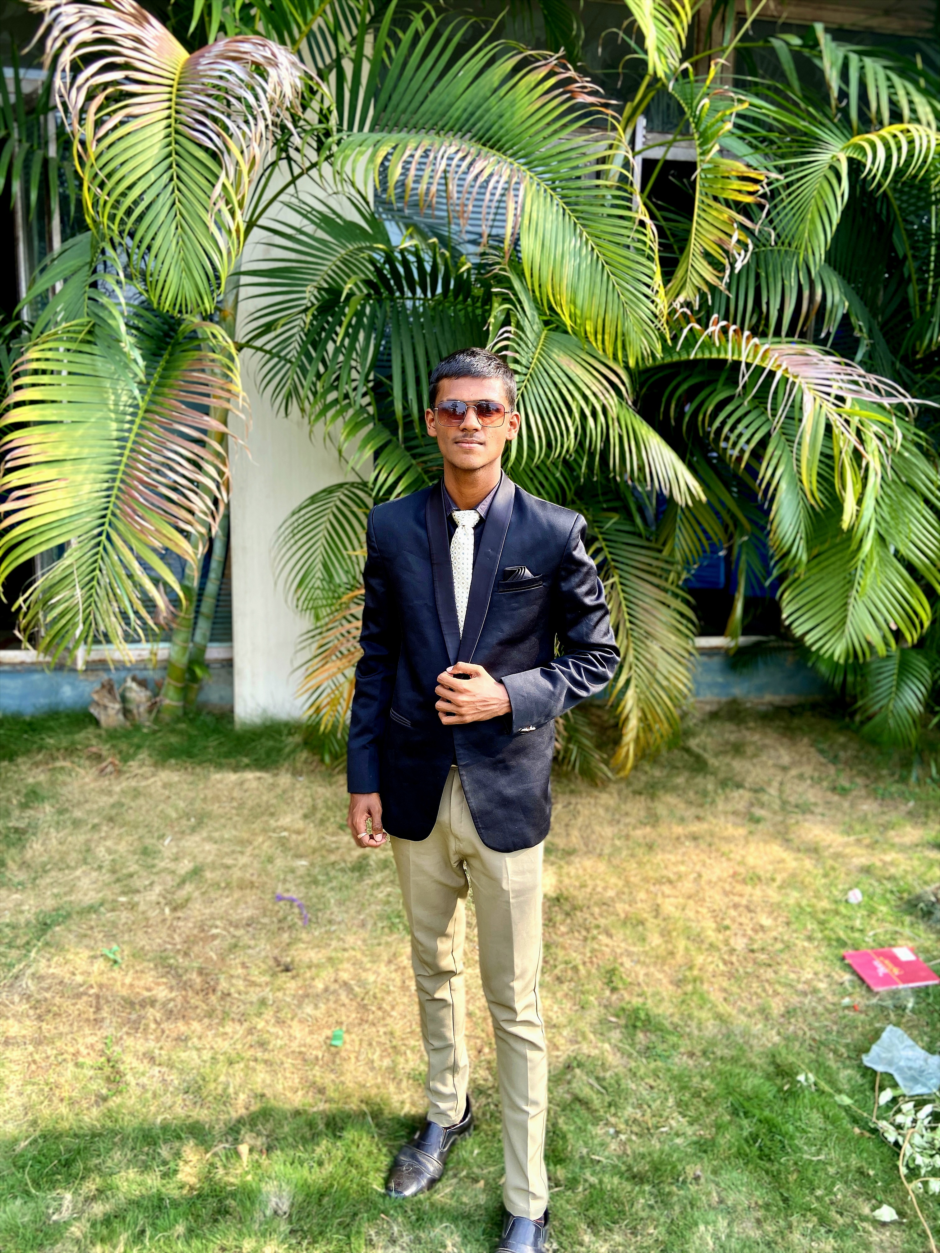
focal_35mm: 26
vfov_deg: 67.3
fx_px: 941
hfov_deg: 53.1
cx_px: 470
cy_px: 626
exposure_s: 1/303
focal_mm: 4.25
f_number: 1.8
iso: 32
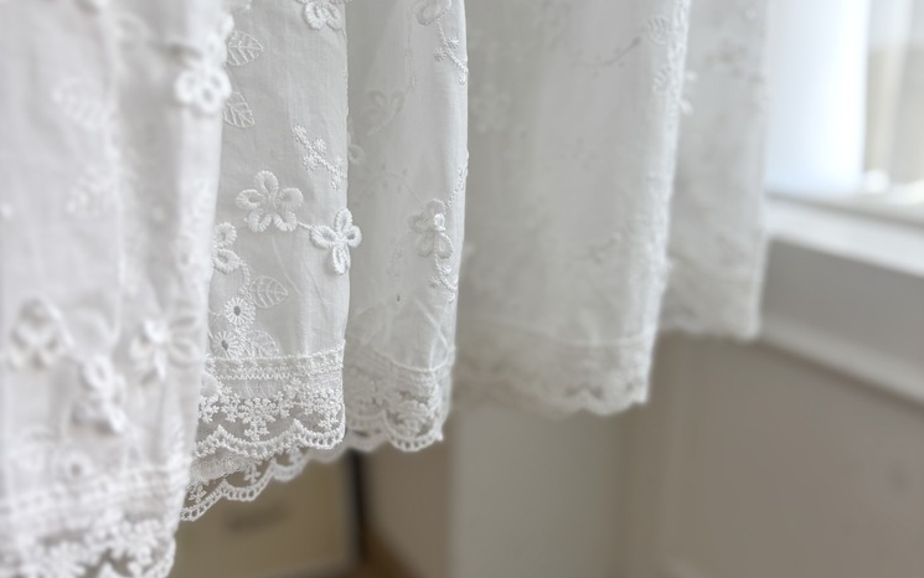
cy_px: 330
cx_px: 463
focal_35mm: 37
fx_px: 932
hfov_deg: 52.7
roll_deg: -1.6
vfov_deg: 34.4
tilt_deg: -16.4
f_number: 1.6
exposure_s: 1/120
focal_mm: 5.96
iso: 80
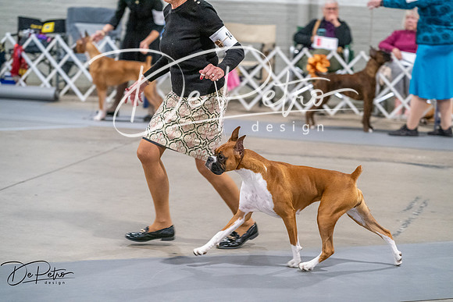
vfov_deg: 11.9
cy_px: 151
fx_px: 1447
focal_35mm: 115
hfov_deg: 17.8
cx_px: 226
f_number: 3.5
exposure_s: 1/250
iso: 6400
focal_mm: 115
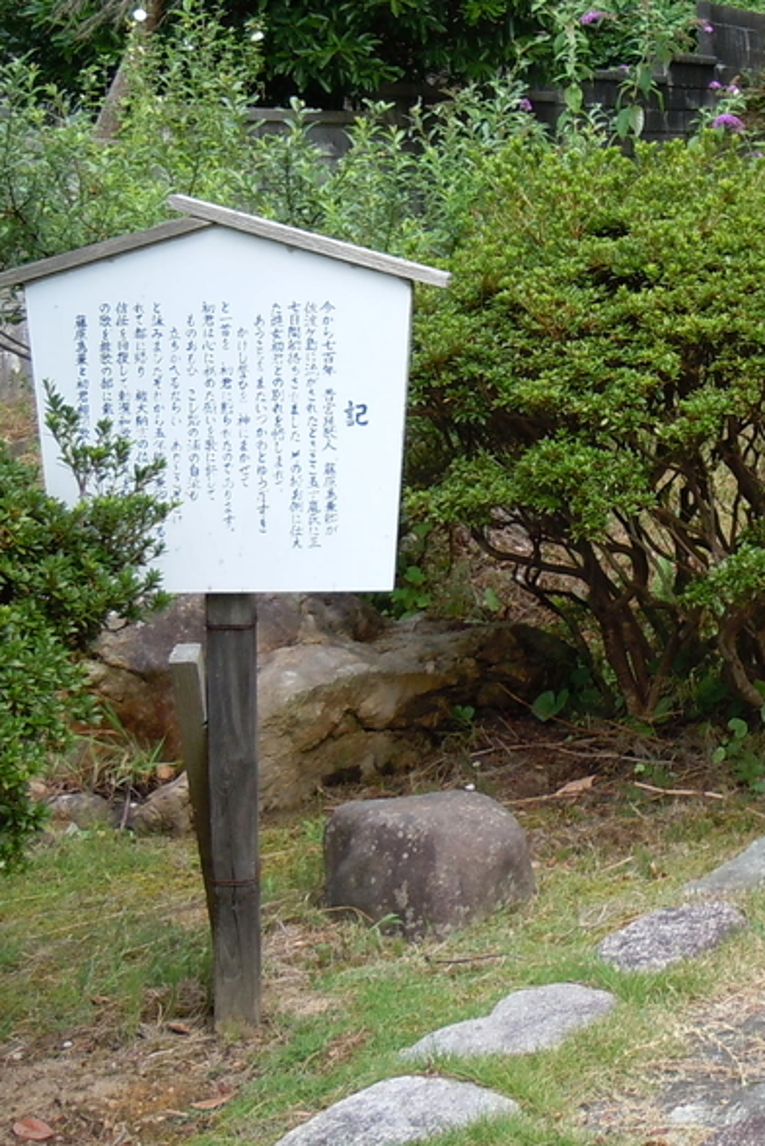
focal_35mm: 72
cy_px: 272
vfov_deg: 27.6
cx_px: 804
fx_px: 2293
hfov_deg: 18.3
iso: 100
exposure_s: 1/200
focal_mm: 6.2
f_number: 3.6
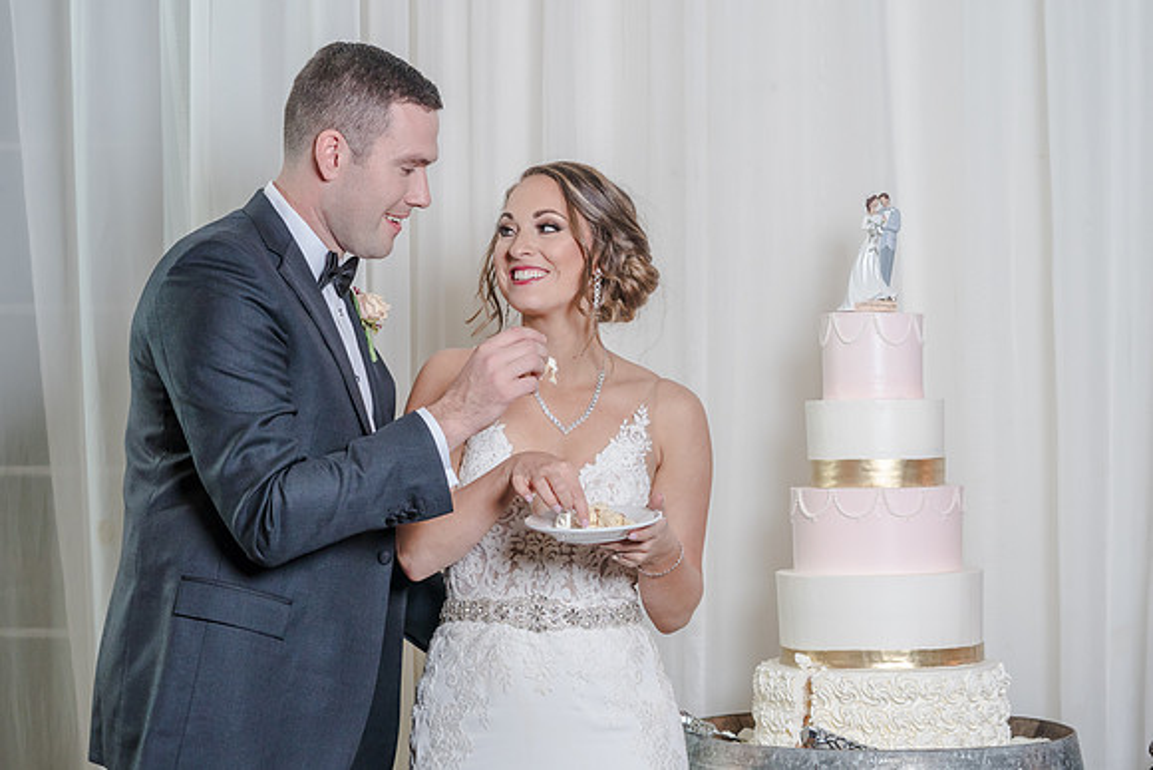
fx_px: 2697
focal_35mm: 84
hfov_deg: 24.1
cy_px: 371
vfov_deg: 16.2
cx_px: 574
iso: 2000
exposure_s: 1/100
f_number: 5.6
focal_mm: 72
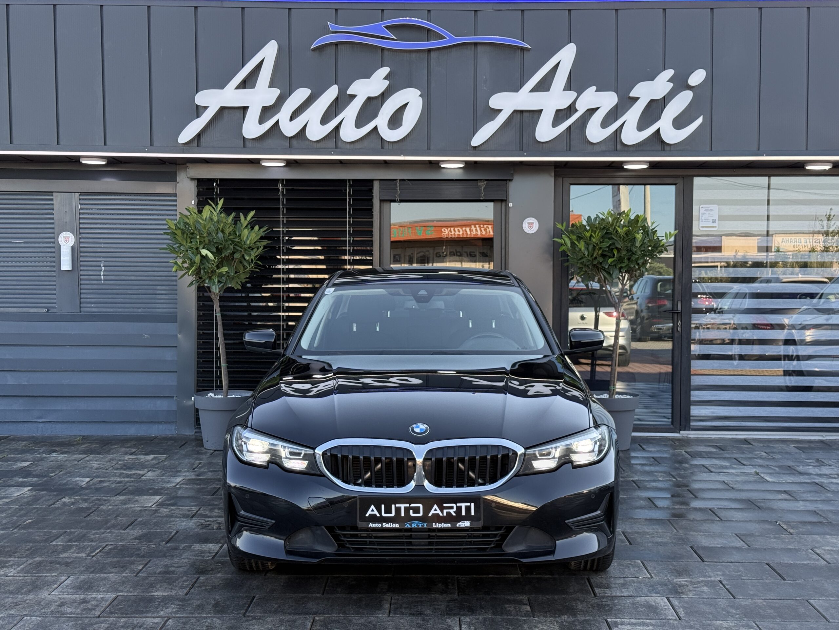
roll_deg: +0.0
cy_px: 315
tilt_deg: -2.0
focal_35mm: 48
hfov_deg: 39.7
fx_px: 1163
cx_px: 420
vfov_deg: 30.3
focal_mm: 6.76
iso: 80
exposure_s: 1/466
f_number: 1.78
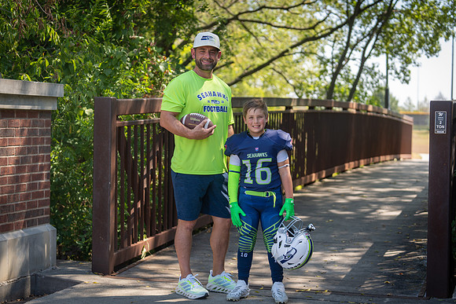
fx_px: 887
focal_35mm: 70
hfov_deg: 28.8
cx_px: 228
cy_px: 152
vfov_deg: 19.5
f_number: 2.8
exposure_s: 1/320
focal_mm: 70
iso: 100
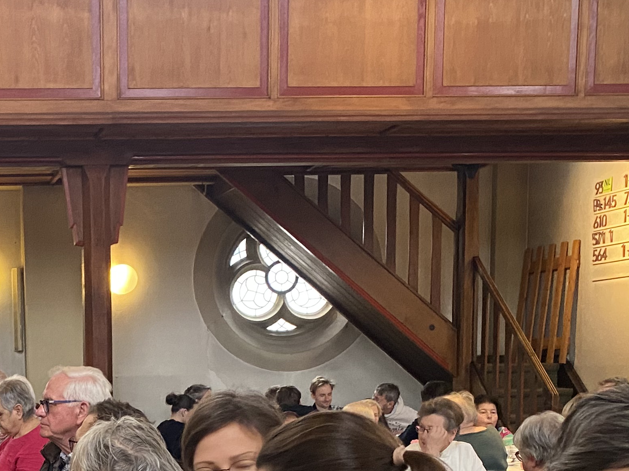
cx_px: 28
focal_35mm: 67
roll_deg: -0.5
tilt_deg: -9.2
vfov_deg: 20.8
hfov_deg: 27.6
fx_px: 1217
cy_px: 532
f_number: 1.8
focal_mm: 4.25
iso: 320
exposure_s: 1/50
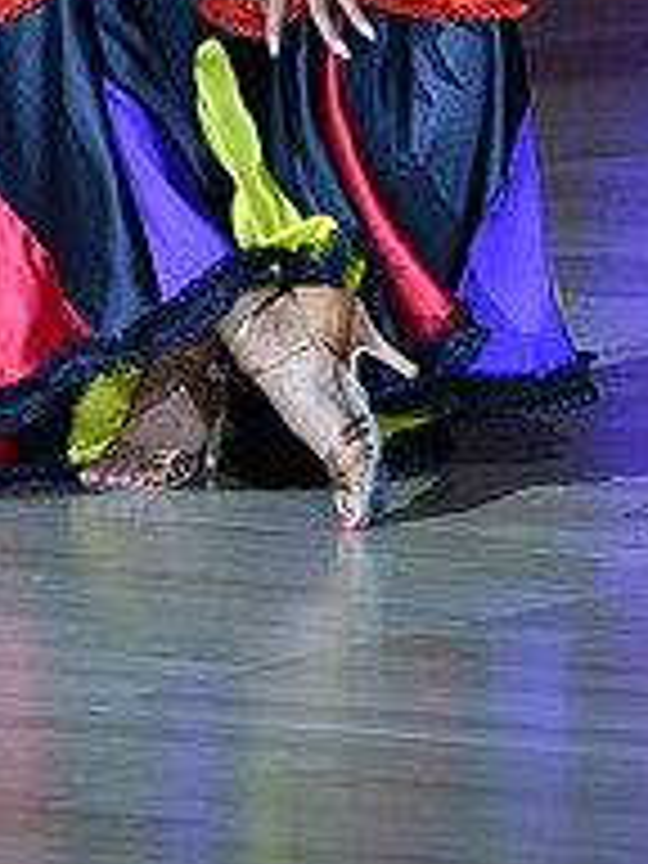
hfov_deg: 2.8
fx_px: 13428
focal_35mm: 538
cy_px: -279
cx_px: -52
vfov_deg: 3.7
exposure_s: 1/250
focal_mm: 185
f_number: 4.5
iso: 2000
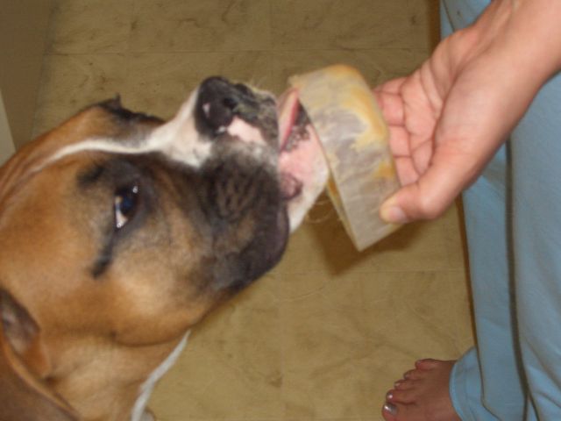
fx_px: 1199
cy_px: 210
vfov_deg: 19.9
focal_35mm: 74
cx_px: 280
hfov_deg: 26.3
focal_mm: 12.2
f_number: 3.9
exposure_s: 1/60
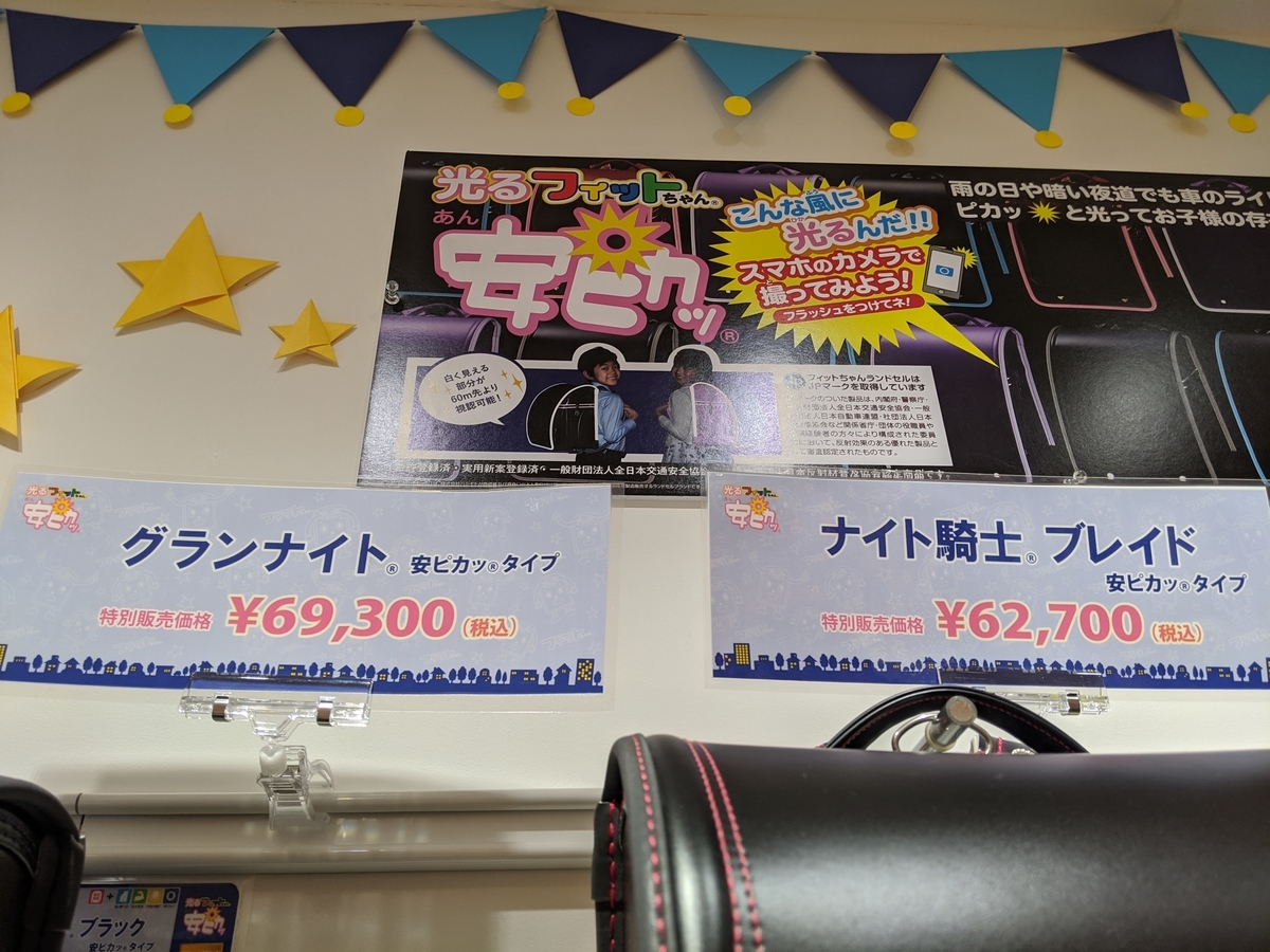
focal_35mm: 27
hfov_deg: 65.3
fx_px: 991
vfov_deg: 51.4
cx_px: 635
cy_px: 476
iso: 69
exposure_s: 1/120
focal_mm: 4.44
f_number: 1.8
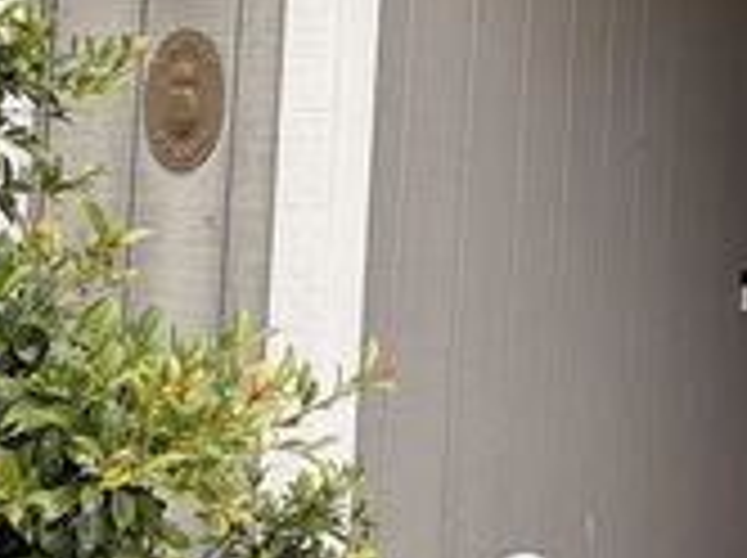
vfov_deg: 26.7
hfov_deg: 34.7
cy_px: 166
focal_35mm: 54
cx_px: 580
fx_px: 1164
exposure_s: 1/502
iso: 64
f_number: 2.2
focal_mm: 2.22
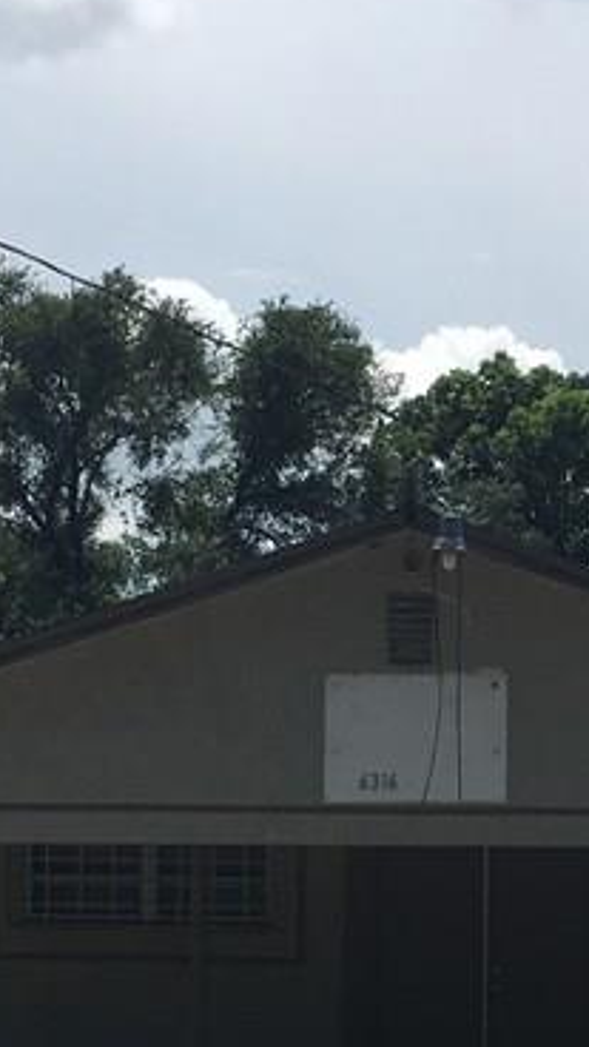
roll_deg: +0.5
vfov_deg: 23.8
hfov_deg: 13.7
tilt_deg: +2.7
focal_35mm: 88
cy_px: 868
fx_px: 2443
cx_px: 421
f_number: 2.2
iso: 25
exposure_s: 1/3497
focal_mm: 4.15
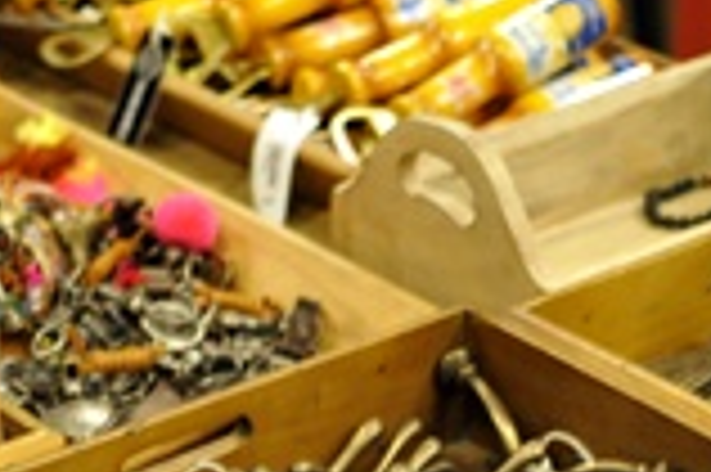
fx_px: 3058
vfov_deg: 8.7
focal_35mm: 155
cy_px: 629
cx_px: 76
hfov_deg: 13.2
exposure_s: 1/15
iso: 250
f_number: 2
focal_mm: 35
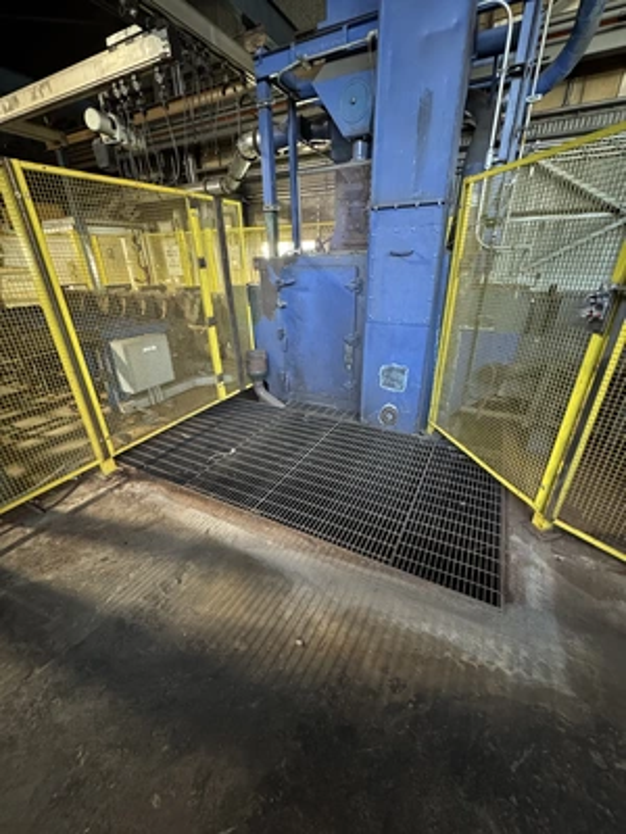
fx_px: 338
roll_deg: +1.4
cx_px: 313
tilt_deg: -25.1
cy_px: 417
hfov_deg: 85.7
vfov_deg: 102.1
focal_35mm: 14
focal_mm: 2.22
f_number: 2.2
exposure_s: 1/34
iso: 1600
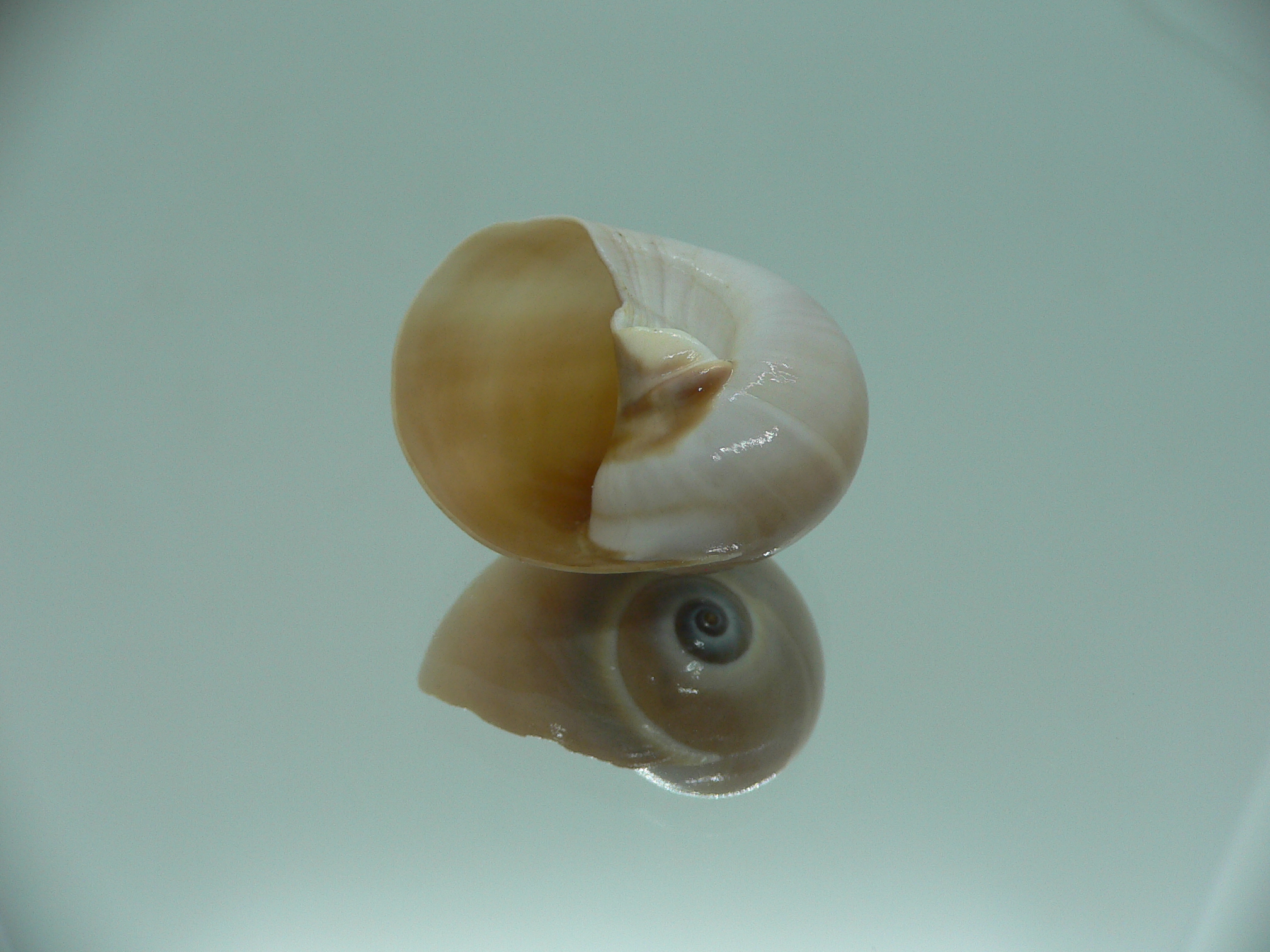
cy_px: 476
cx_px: 635
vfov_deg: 40.7
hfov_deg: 52.6
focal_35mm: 35
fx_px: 1284
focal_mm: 4.6
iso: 80
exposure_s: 1/60
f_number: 2.8
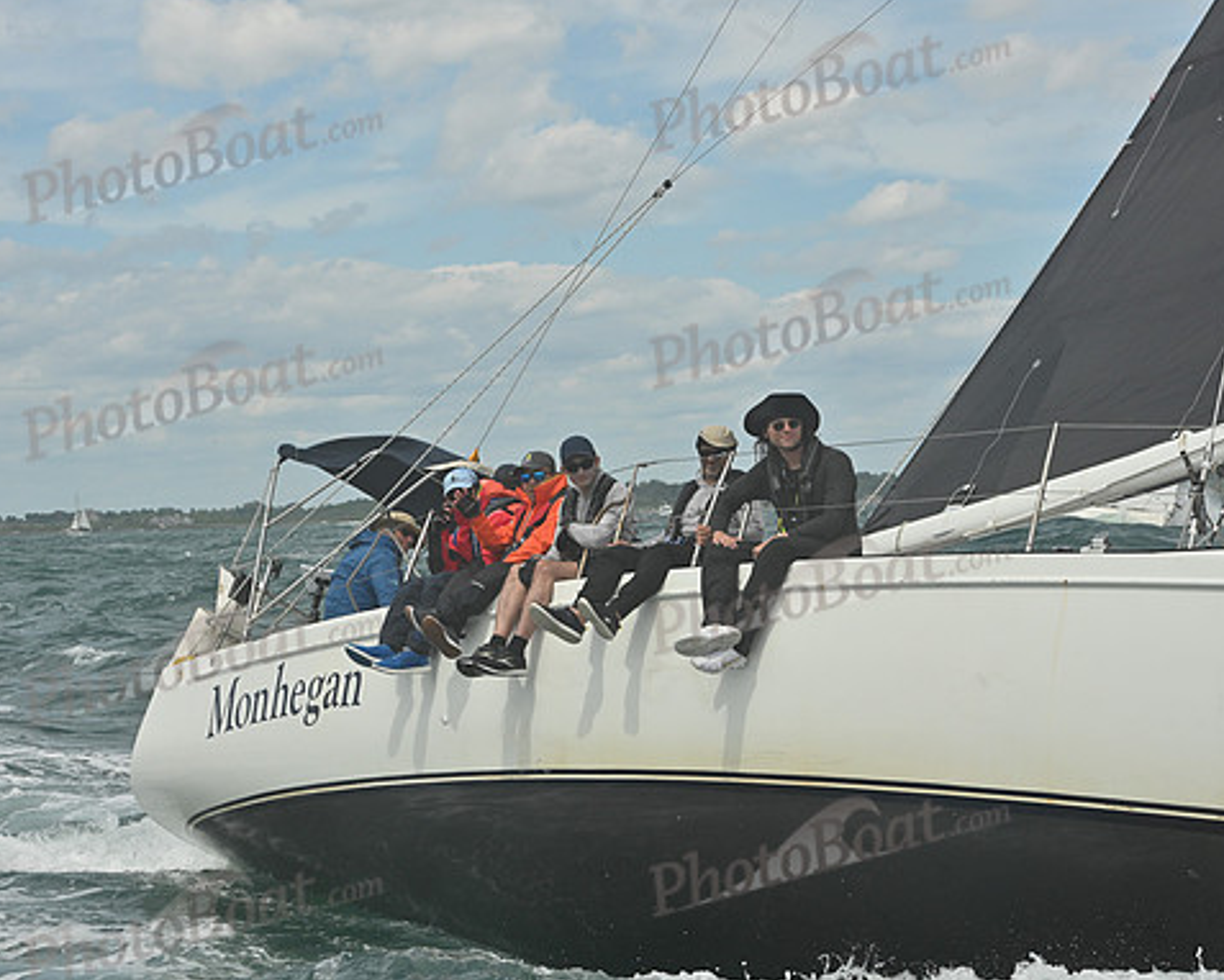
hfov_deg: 19.7
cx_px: 518
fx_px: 3515
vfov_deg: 15.9
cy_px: 491
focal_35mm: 97
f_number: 10
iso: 320
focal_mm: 85
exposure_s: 1/1250
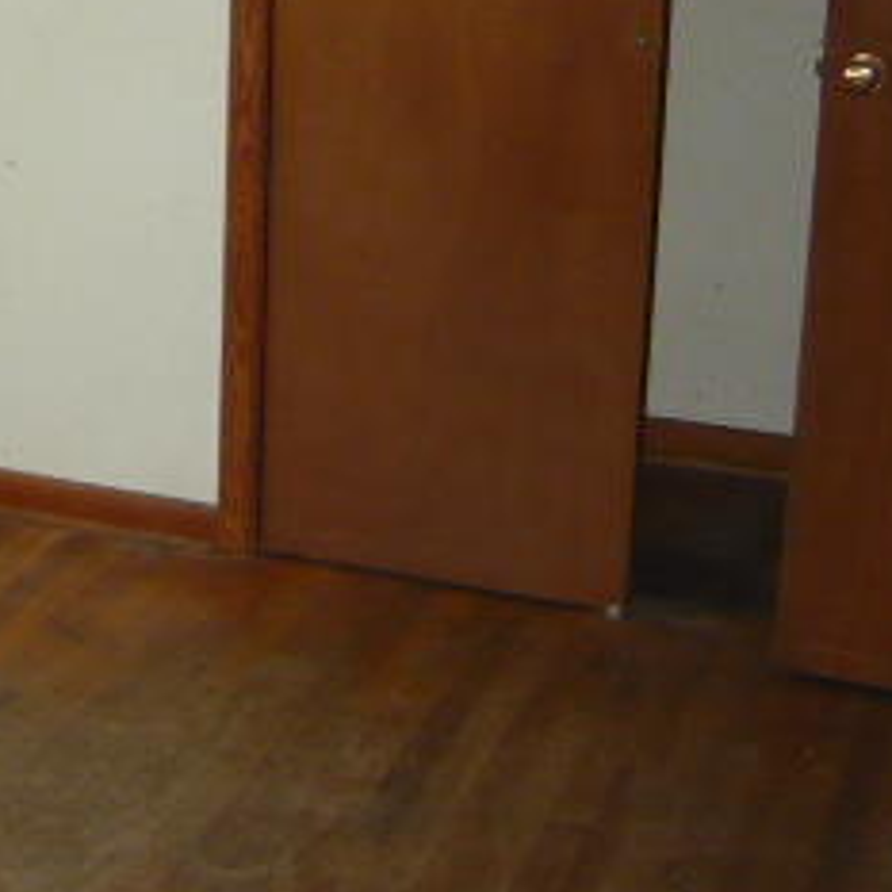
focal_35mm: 80
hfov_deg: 20.4
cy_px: 130
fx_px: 2332
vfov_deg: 21.3
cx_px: -161
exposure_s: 1/30
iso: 250
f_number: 2.8
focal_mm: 5.5
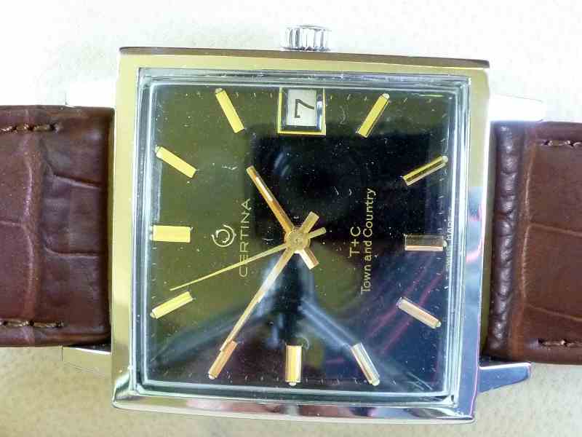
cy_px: 218
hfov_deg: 21.3
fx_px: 1547
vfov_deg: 16.1
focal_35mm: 92
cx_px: 291
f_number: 4.3
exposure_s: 1/13
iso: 400
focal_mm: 8.3
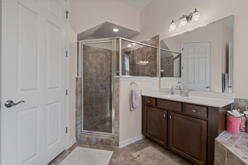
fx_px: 110
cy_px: 82
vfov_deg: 73.8
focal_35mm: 16
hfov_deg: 96.7
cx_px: 124
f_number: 8
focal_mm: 16
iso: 1250
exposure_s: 1/60
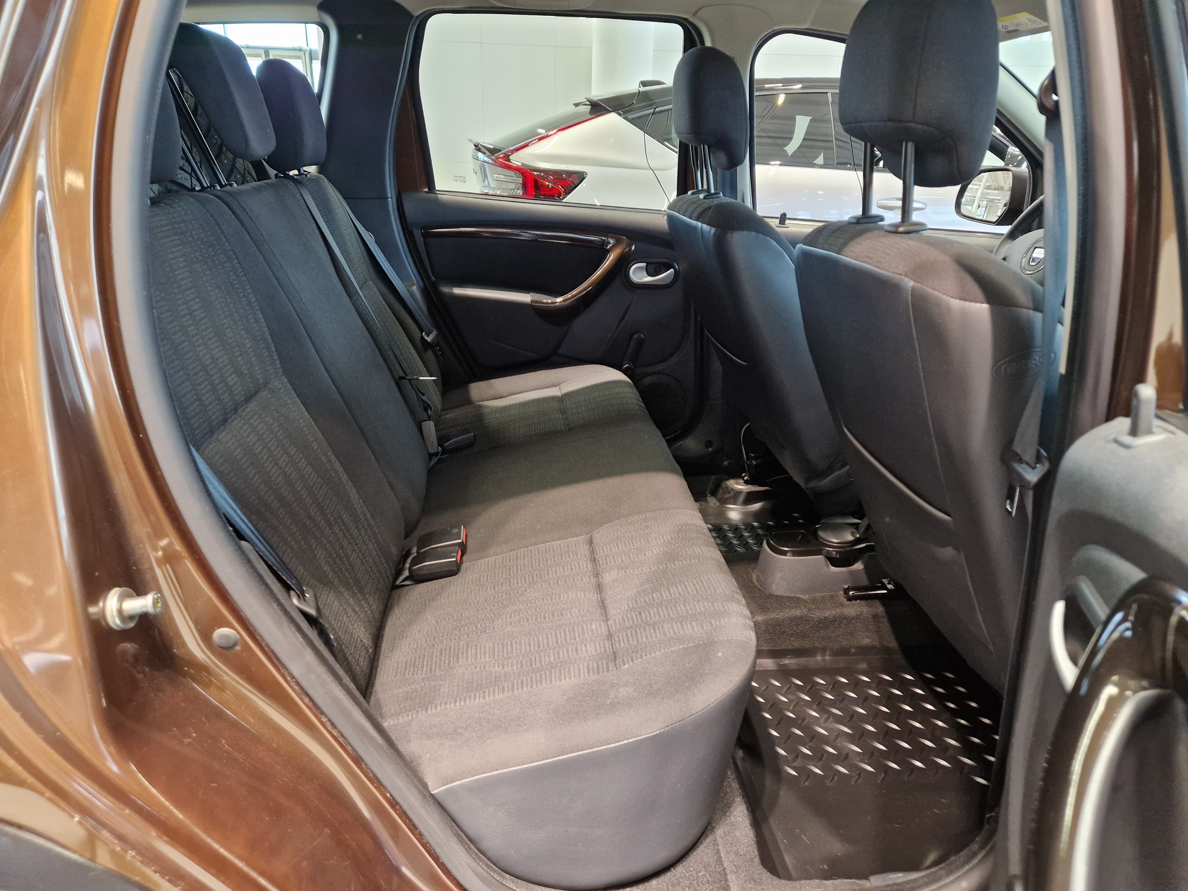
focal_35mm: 23
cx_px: 594
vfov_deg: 58.9
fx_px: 789
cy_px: 446
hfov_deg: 73.9
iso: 400
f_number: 1.8
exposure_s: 1/100
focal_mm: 5.4
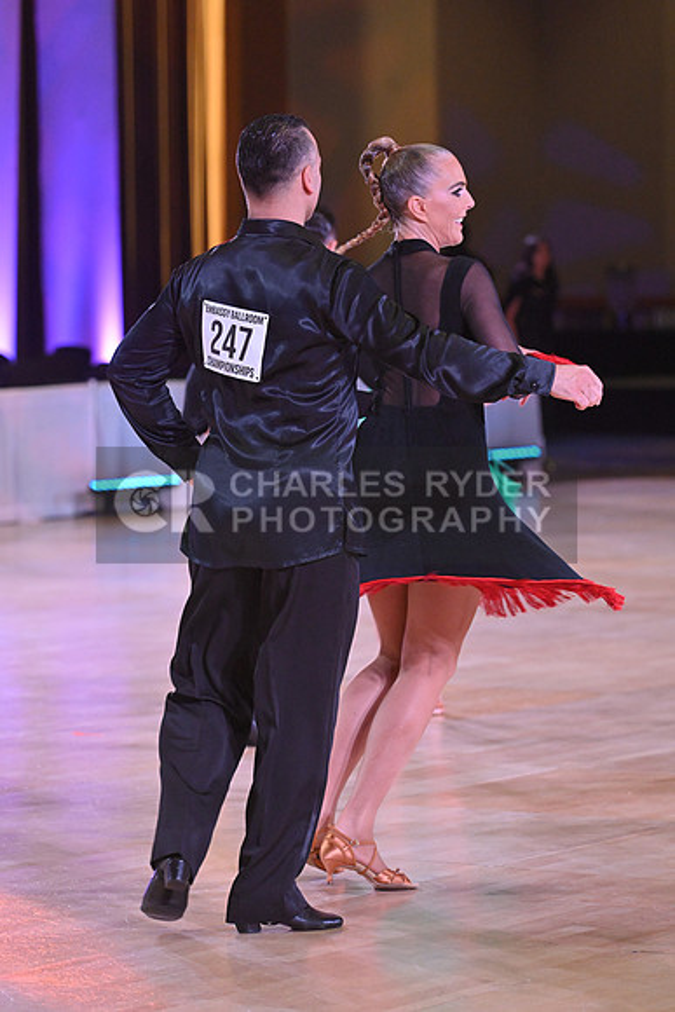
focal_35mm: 160
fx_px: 4497
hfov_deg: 8.6
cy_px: 506
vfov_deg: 12.8
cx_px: 338
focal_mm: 160
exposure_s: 1/400
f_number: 5
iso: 4000
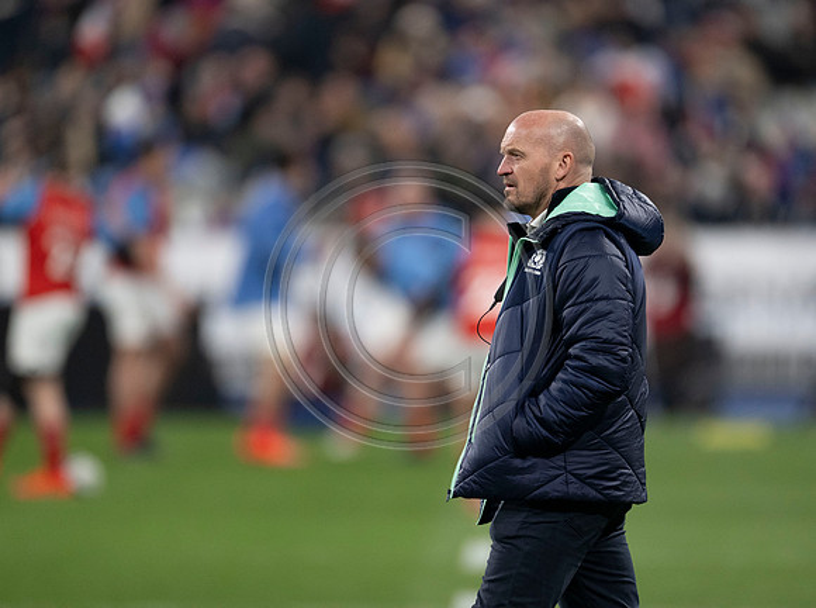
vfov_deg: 2.2
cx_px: 507
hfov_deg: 3.0
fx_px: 15831
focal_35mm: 673
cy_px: 336
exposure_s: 1/1250
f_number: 4
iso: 2500
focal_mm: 560
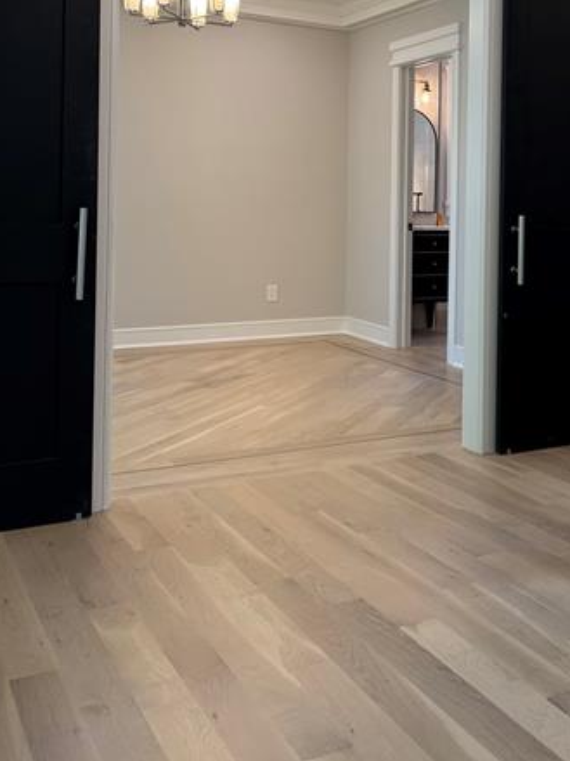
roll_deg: +0.6
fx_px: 923
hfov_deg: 33.3
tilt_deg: -0.5
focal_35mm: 42
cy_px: 208
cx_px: 464
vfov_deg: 43.6
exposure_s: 1/120
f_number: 1.78
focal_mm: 6.76
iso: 80
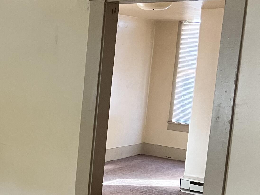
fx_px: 533
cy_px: 156
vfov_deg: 20.5
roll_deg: -1.5
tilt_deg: -8.9
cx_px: -23
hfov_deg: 25.5
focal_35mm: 71
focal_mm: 5.7
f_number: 1.5
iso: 200
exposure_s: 1/60
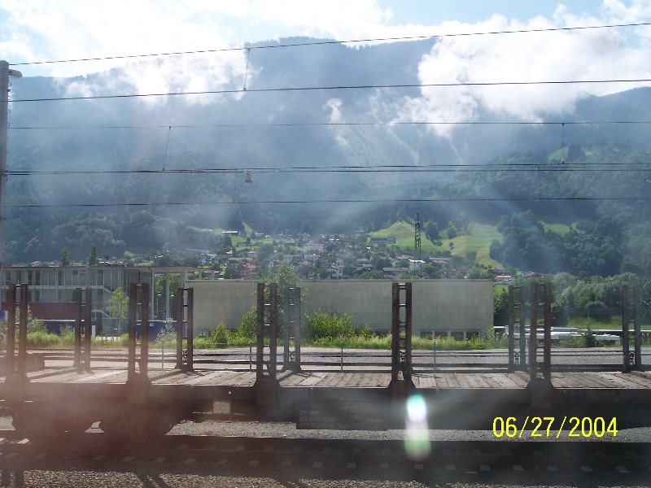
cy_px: 244
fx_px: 715
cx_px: 326
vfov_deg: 37.7
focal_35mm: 38
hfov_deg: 49.0
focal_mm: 8
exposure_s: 1/350
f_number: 4.8
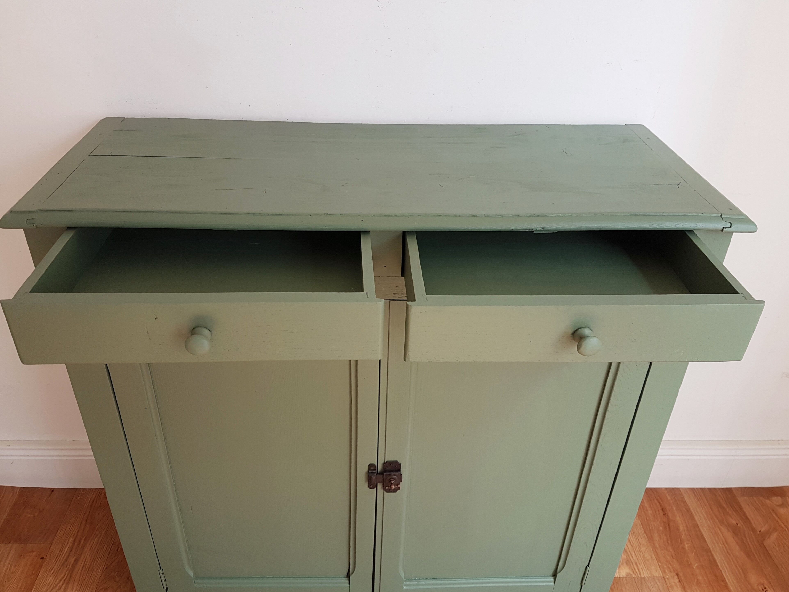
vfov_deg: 53.1
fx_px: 593
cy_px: 296
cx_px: 394
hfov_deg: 67.3
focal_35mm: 26
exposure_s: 1/50
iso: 64
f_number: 1.7
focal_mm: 4.2
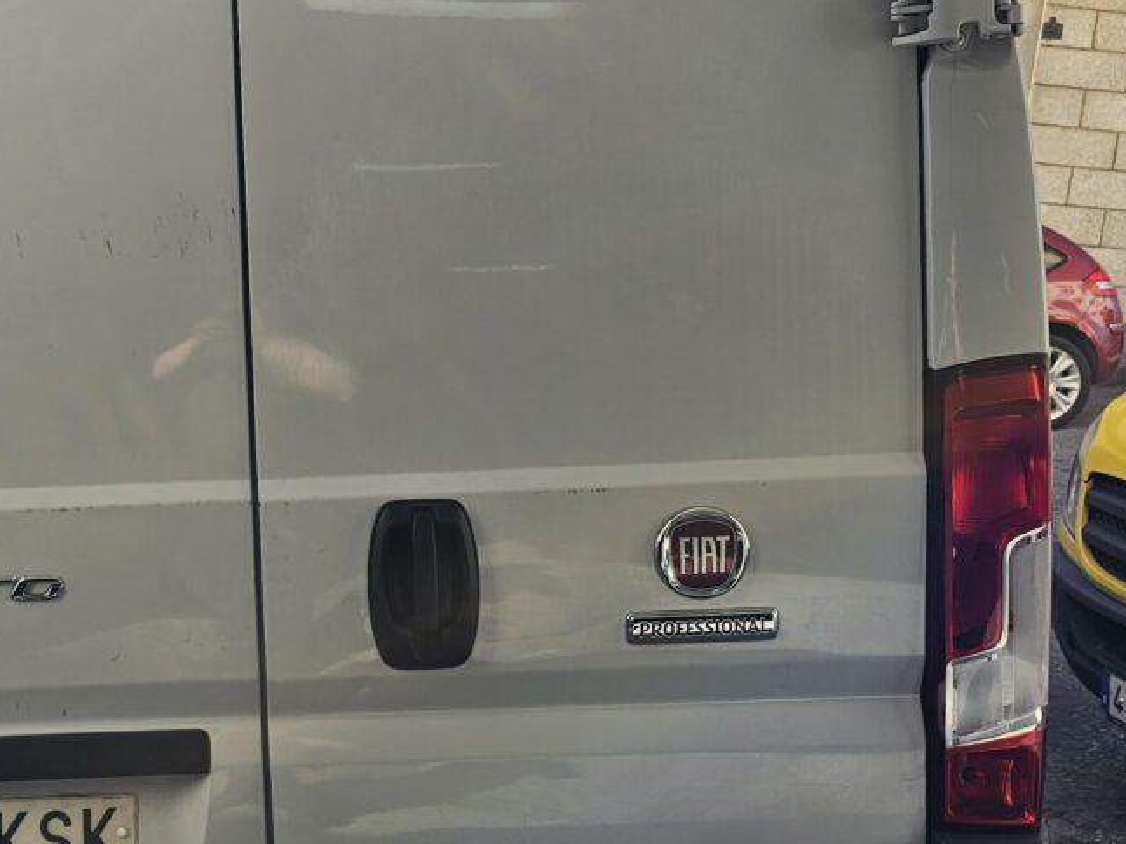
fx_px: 1853
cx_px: 185
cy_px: 453
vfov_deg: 25.6
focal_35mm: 57
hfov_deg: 32.6
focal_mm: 6.3
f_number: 1.7
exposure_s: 1/180
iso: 12
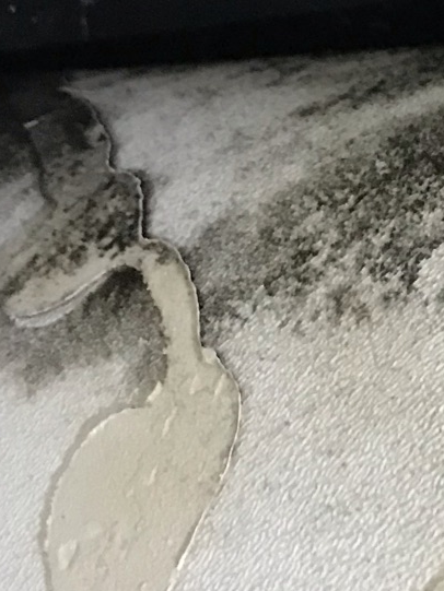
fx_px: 1812
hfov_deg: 13.6
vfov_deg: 15.8
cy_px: -472
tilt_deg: -52.4
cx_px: 519
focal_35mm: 106
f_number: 1.8
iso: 100
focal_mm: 3.99
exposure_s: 1/12
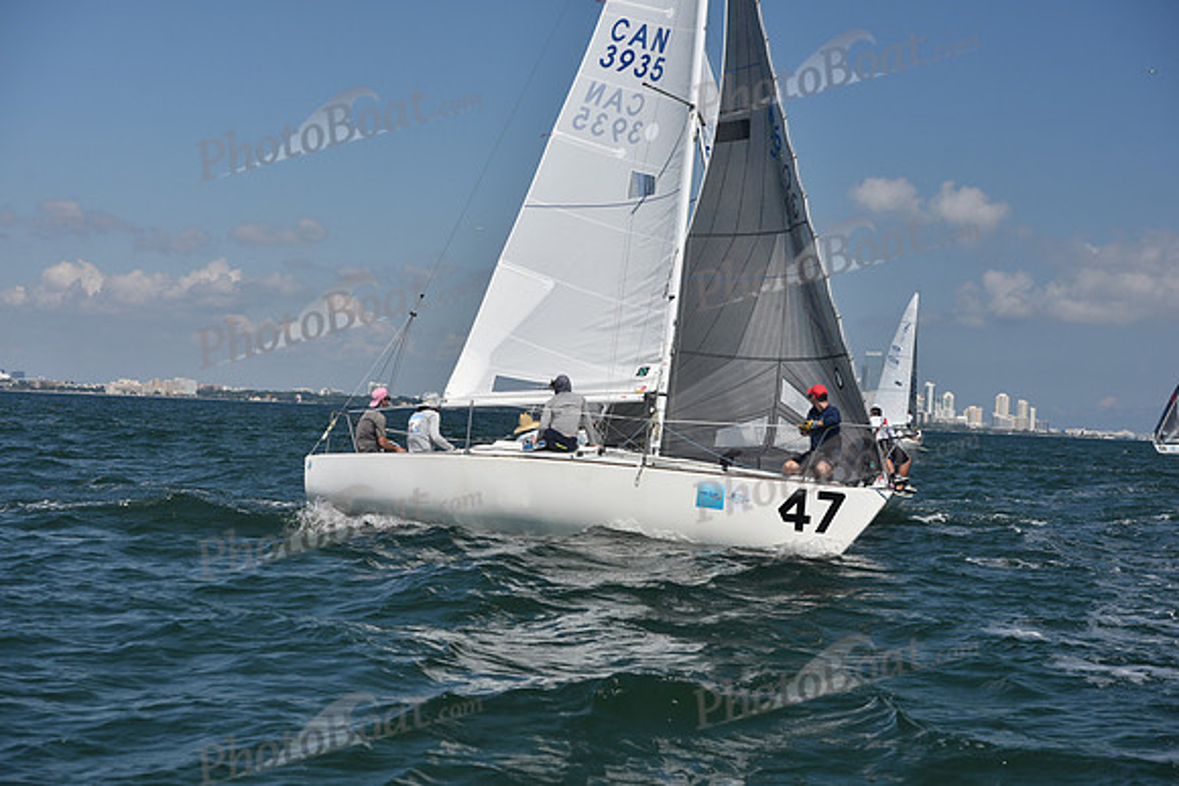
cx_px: 590
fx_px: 2293
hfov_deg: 28.8
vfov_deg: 19.5
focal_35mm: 70
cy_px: 393
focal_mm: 70
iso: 250
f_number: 7.1
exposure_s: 1/1000
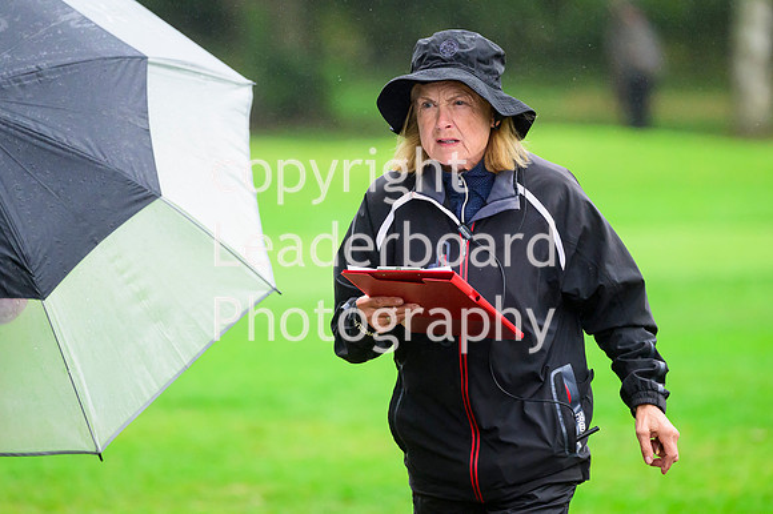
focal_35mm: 300
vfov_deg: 4.6
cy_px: 257
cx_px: 386
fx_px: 6438
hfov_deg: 6.9
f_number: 2.8
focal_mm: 200
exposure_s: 1/2500
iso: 2000
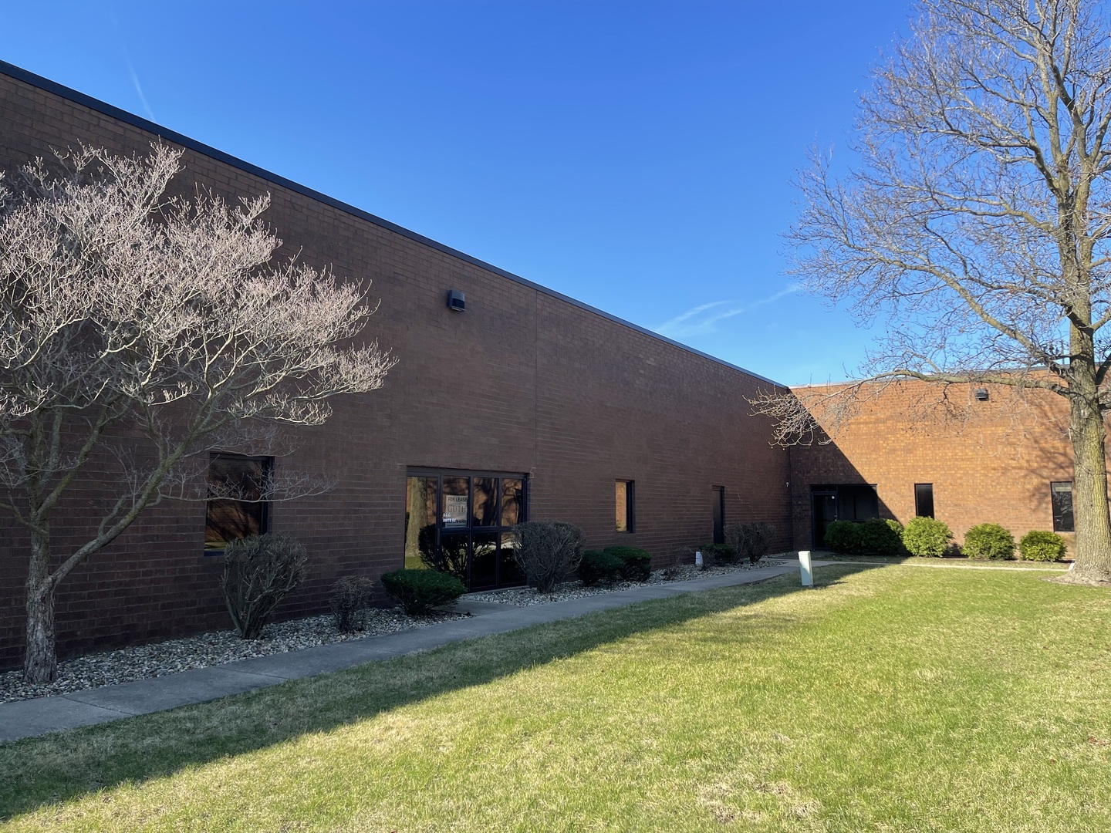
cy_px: 416
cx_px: 556
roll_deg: +0.0
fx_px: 802
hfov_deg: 69.4
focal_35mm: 25
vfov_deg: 54.9
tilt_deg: +6.3
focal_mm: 5.1
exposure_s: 1/1575
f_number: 1.6
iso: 32
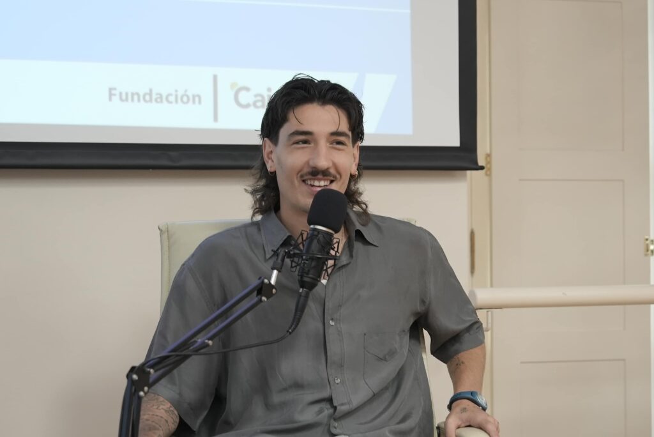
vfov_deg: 13.1
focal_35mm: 105
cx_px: 327
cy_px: 218
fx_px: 1908
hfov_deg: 19.4
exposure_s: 1/125
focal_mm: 70
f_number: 3.2
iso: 1600
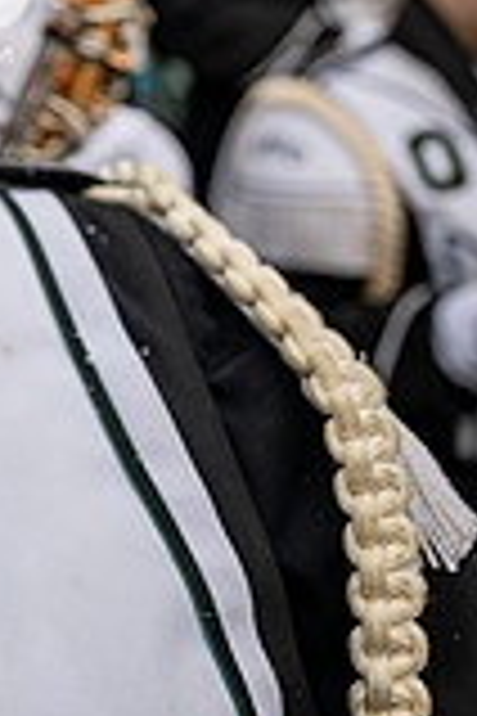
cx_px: -171
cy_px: -41
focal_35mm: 68
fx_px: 1351
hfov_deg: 18.4
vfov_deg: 27.5
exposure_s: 1/500
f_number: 2.8
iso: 160
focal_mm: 24
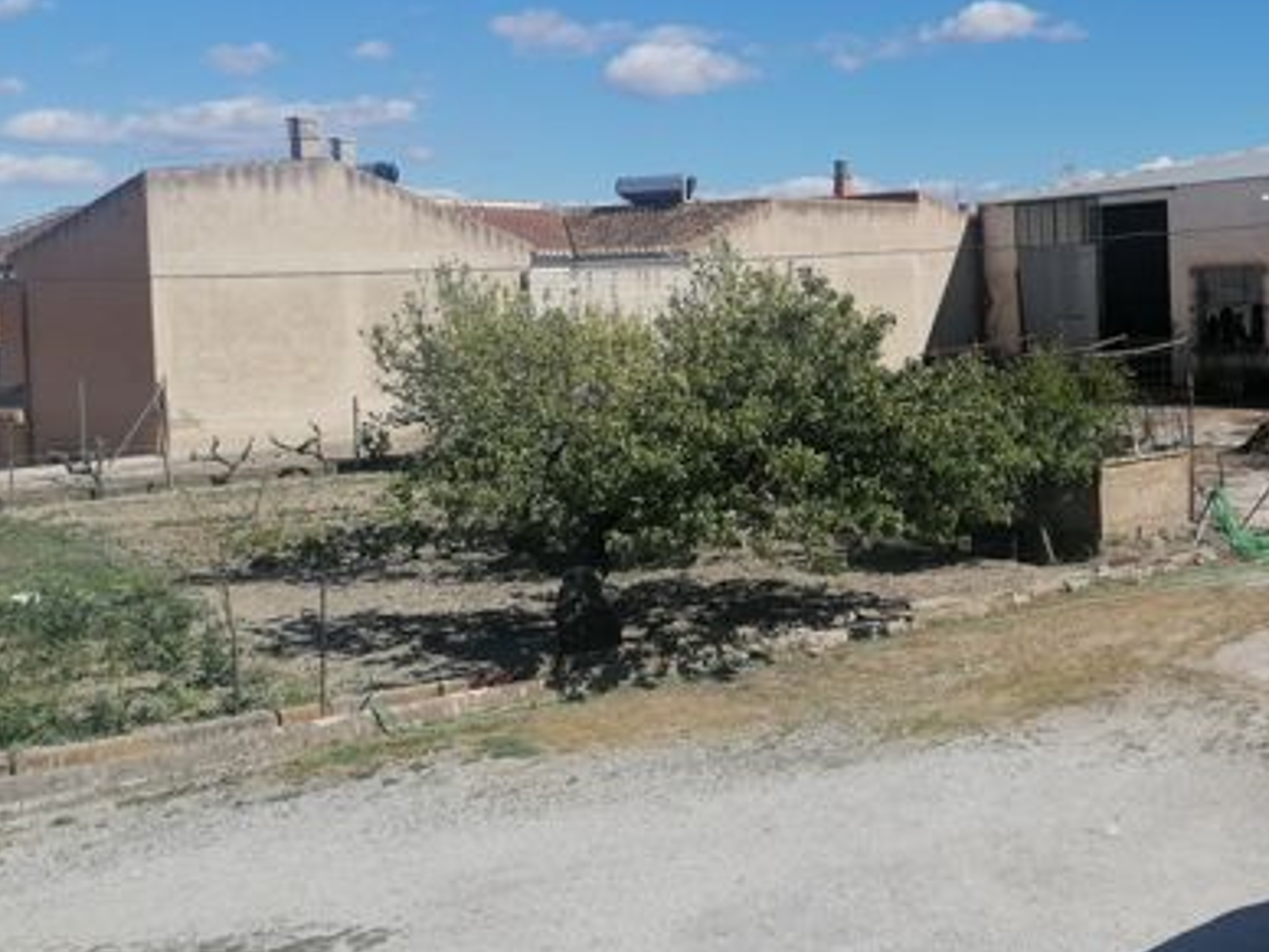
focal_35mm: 49
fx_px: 1796
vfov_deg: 29.5
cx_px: 1143
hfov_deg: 36.5
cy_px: 330
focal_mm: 4.75
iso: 50
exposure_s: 1/2262
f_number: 1.8
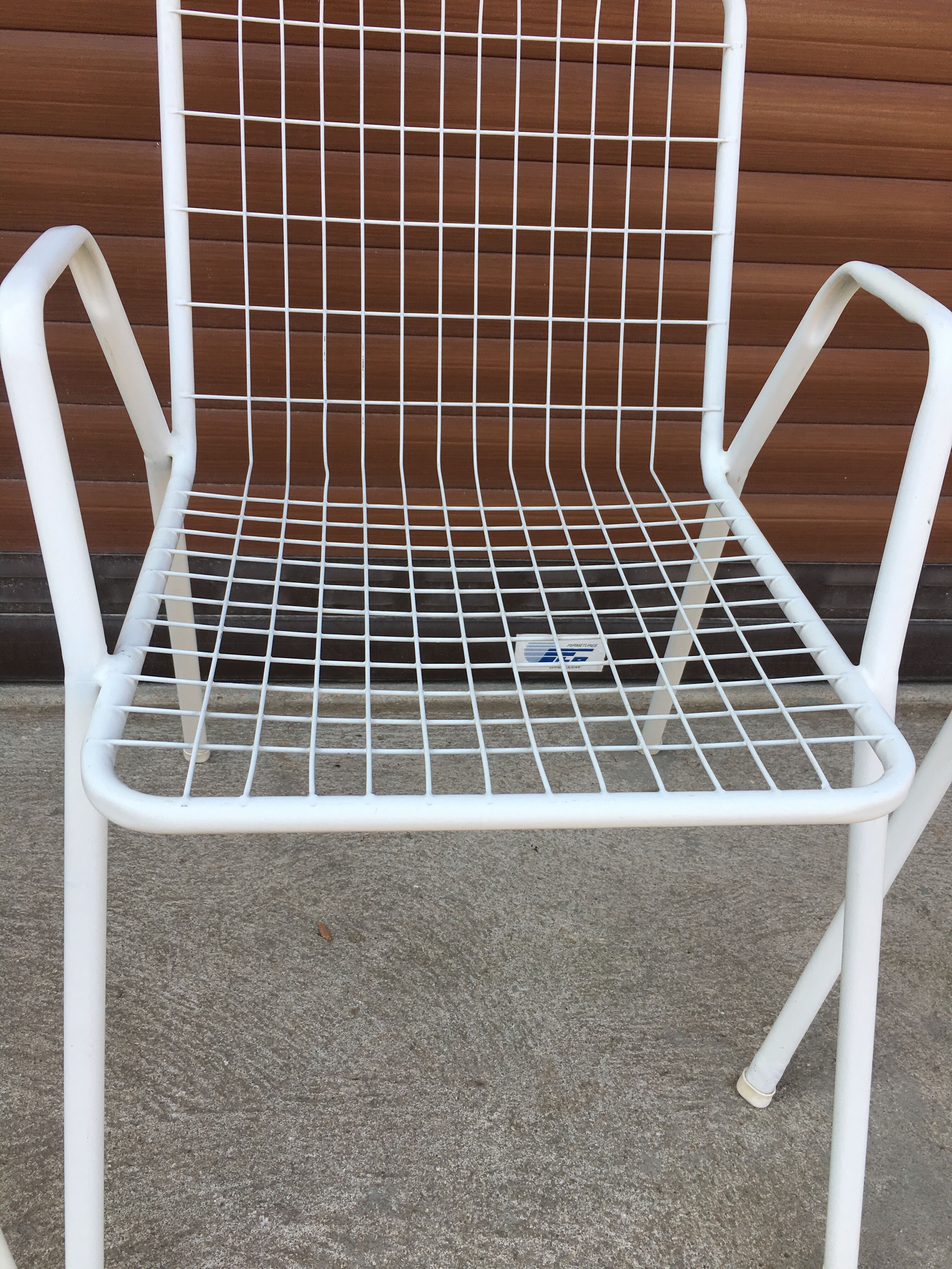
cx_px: 476
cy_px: 634
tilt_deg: -31.0
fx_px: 1063
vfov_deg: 61.7
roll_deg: -2.3
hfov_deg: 48.2
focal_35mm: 29
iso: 25
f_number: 2.2
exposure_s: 1/390
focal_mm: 4.15
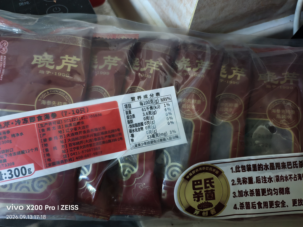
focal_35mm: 23
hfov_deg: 73.9
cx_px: 152
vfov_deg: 58.9
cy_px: 114
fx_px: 201
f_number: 1.57
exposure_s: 1/33.3
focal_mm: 6.54
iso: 1296
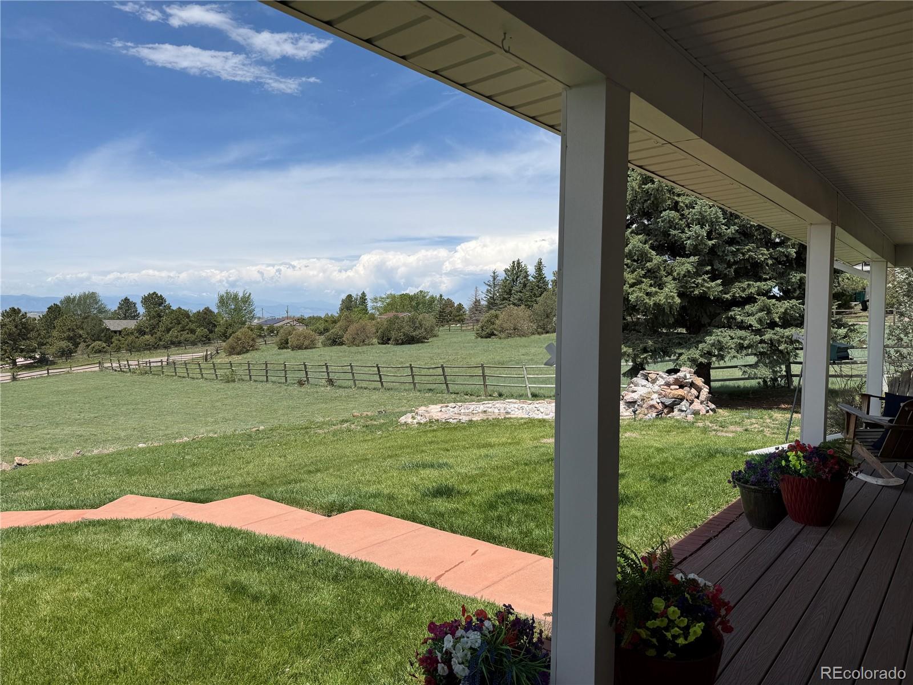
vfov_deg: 56.8
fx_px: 633
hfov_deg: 71.6
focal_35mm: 24
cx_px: 456
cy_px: 342
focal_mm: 6.76
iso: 80
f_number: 1.78
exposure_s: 1/6173
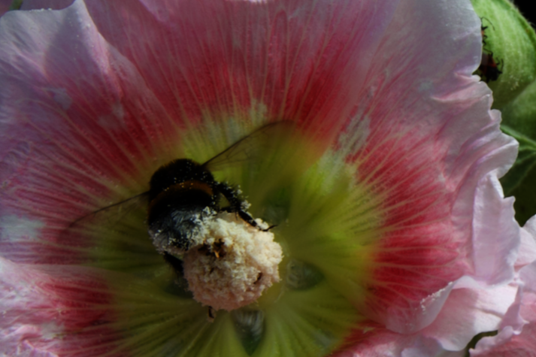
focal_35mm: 167
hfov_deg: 12.3
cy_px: 195
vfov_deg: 8.2
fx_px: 2486
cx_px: 265
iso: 250
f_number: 10
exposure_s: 1/400
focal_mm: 62
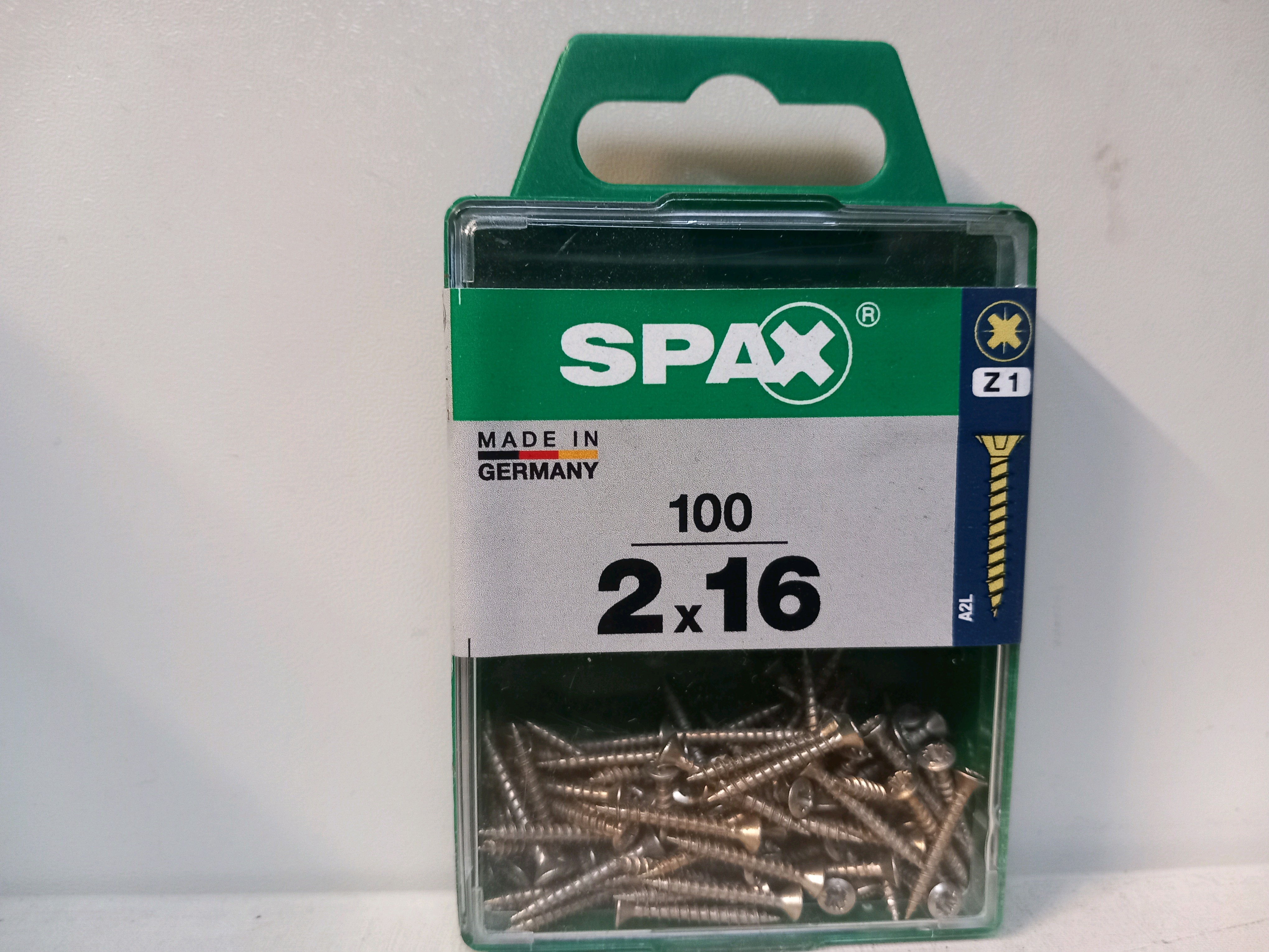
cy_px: 476
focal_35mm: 27
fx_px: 990
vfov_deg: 51.4
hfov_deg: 65.3
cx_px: 634
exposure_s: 1/20
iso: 400
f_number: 1.8
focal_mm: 4
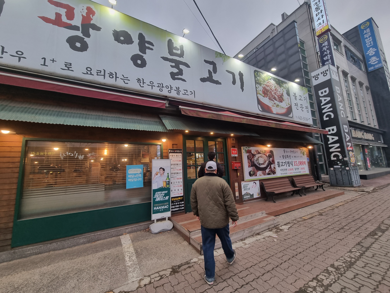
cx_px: 195
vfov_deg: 89.9
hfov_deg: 106.2
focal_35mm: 13
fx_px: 146
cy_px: 146
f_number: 2.2
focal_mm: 2.2
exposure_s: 1/60
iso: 80
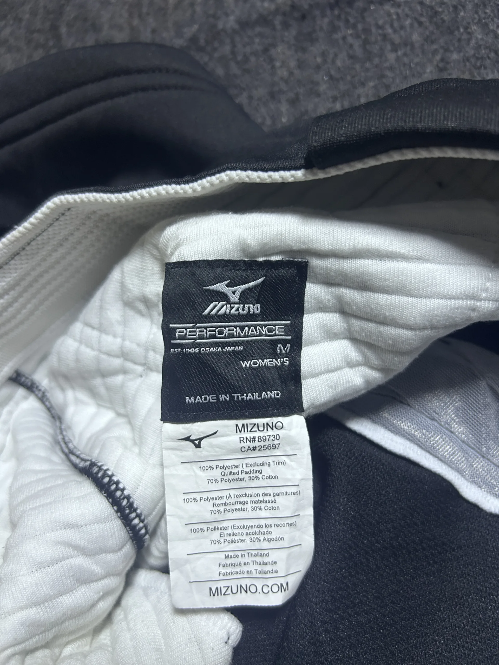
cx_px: 250
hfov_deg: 53.1
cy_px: 332
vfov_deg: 67.3
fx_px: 500
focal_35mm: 26
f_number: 1.5
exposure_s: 1/50
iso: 200
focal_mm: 5.7
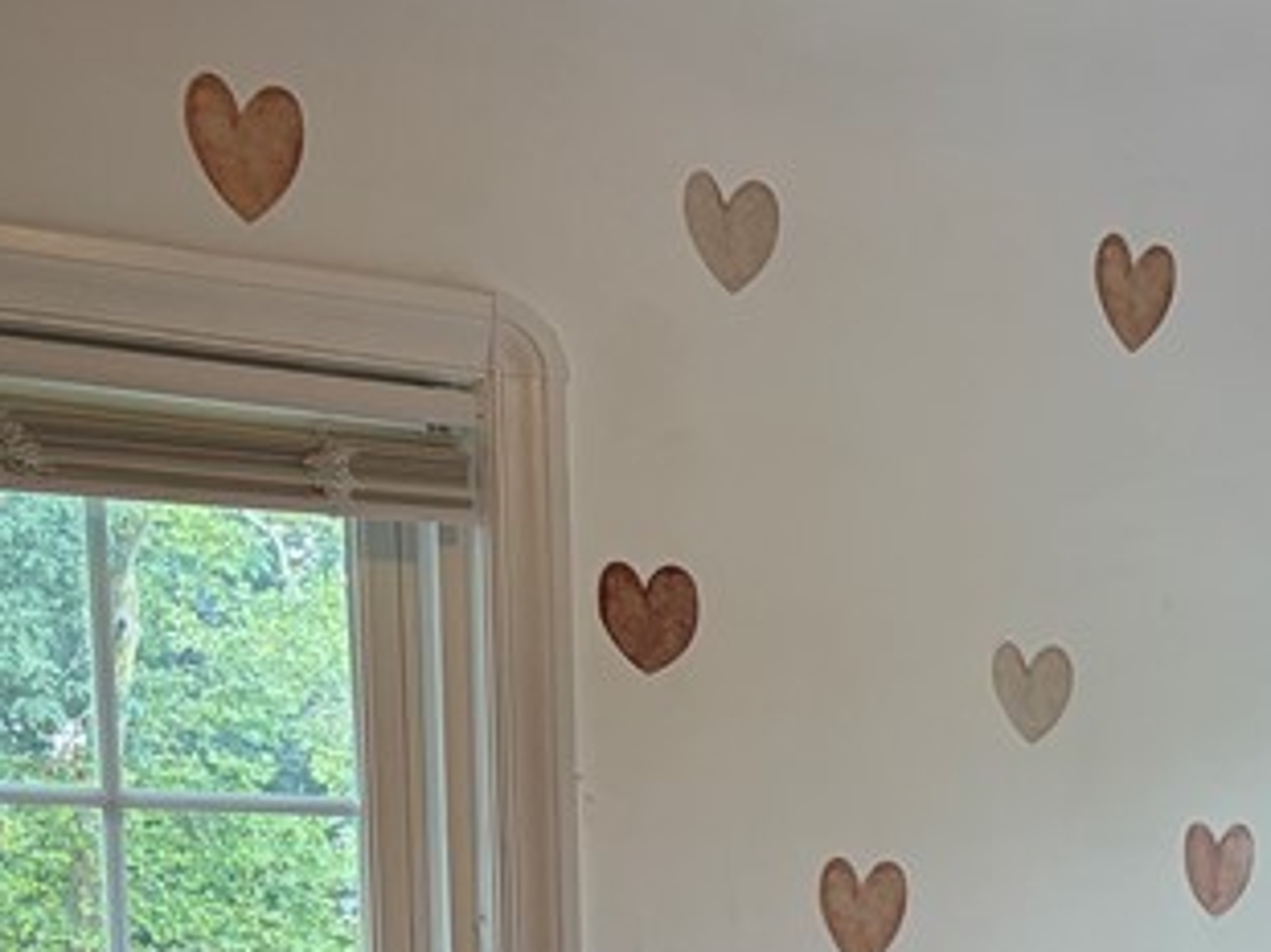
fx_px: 3155
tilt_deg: -11.6
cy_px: 1440
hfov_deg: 21.1
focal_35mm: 86
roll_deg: -0.9
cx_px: 1550
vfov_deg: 15.7
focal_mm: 5.96
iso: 100
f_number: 1.6
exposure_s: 1/120
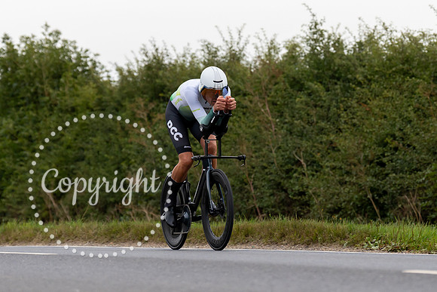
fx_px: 2656
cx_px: 230
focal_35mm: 219
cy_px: 111
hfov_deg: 9.4
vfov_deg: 6.3
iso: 640
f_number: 3.2
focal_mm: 123
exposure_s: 1/800
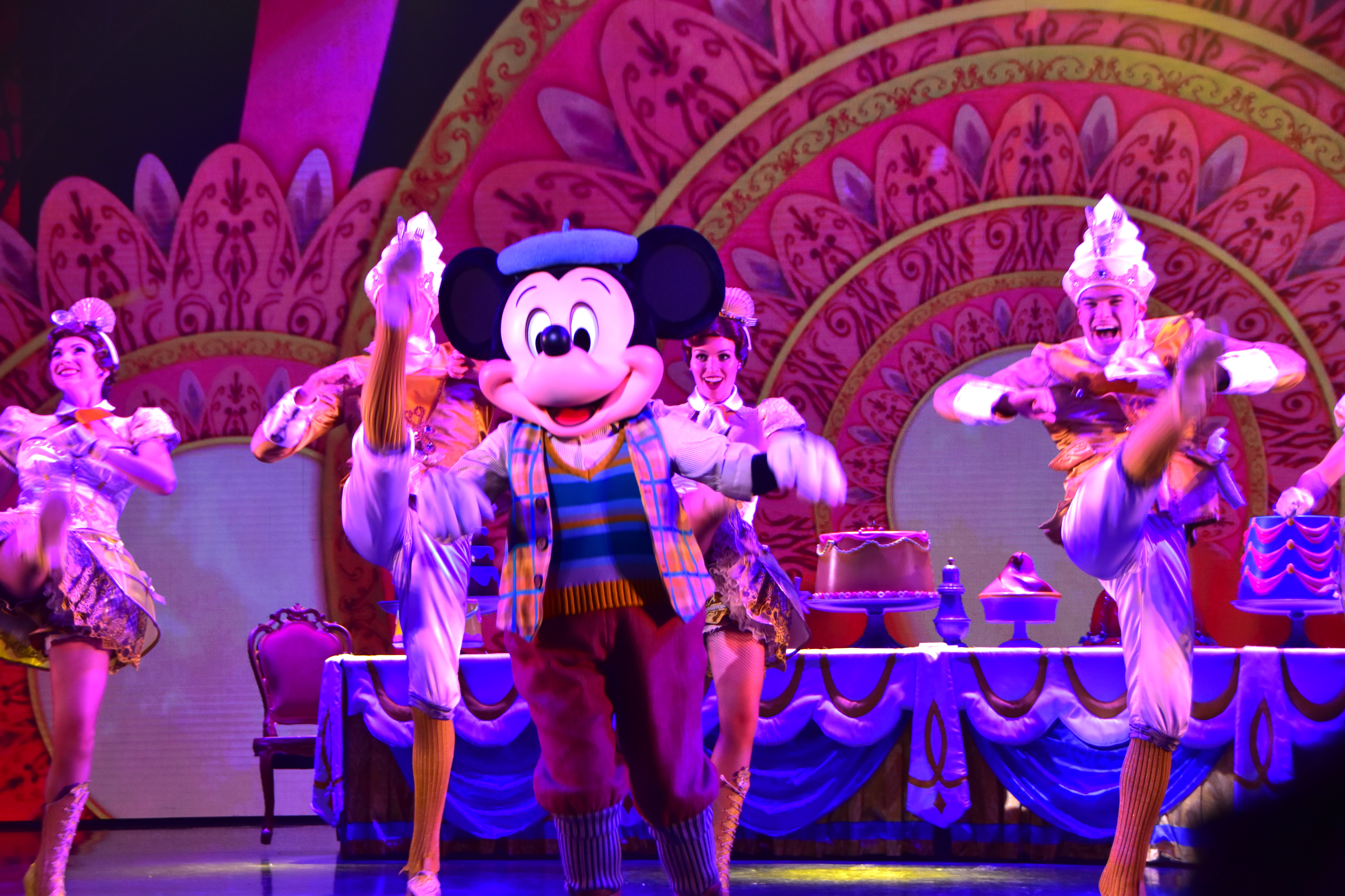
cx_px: 672
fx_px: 3082
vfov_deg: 16.6
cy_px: 448
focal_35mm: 82
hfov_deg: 24.6
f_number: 5.6
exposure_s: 1/125
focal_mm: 55
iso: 800
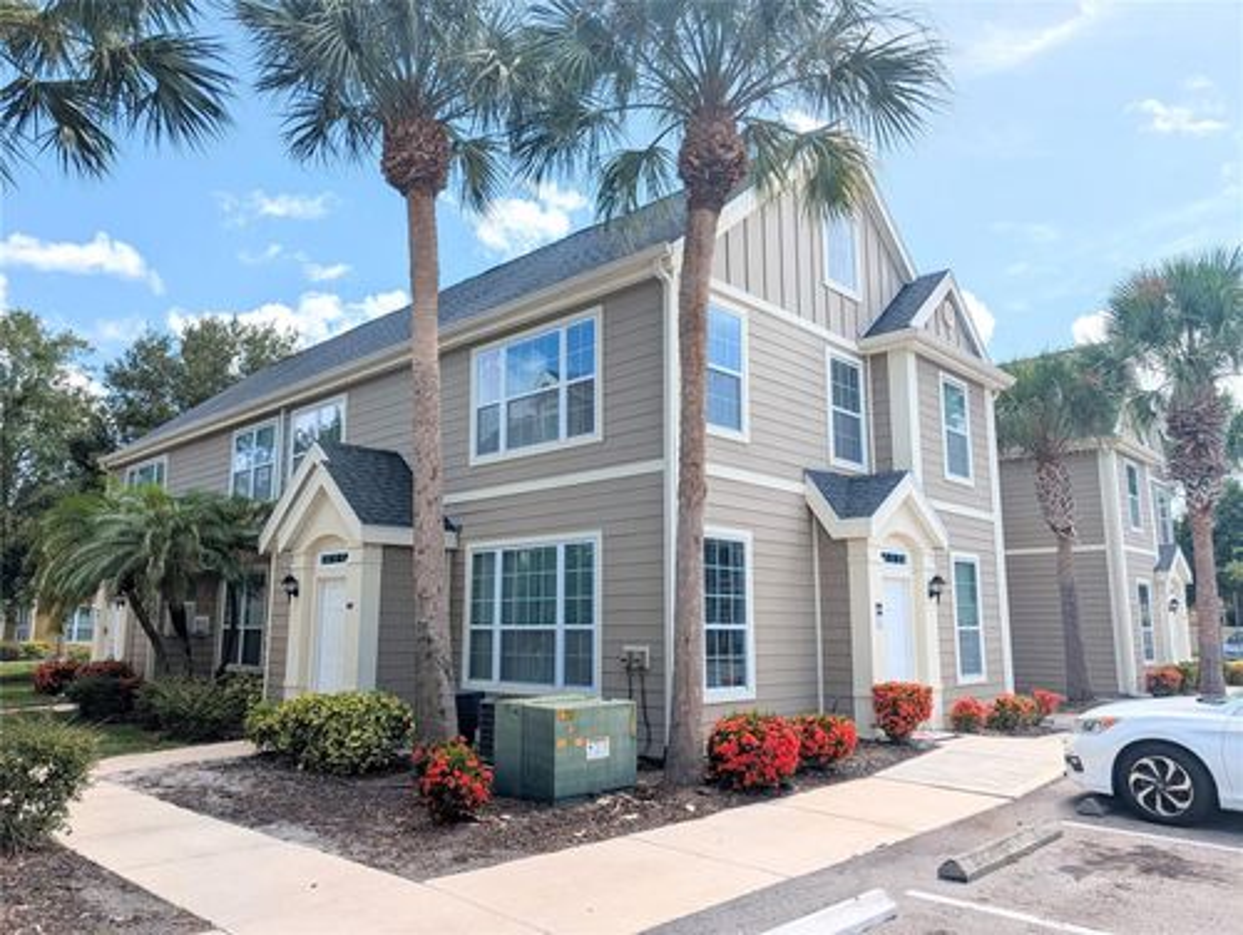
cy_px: 468
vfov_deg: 56.9
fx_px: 863
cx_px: 622
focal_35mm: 24
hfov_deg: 71.5
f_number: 1.68
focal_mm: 6.9
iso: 24
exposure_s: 1/1645
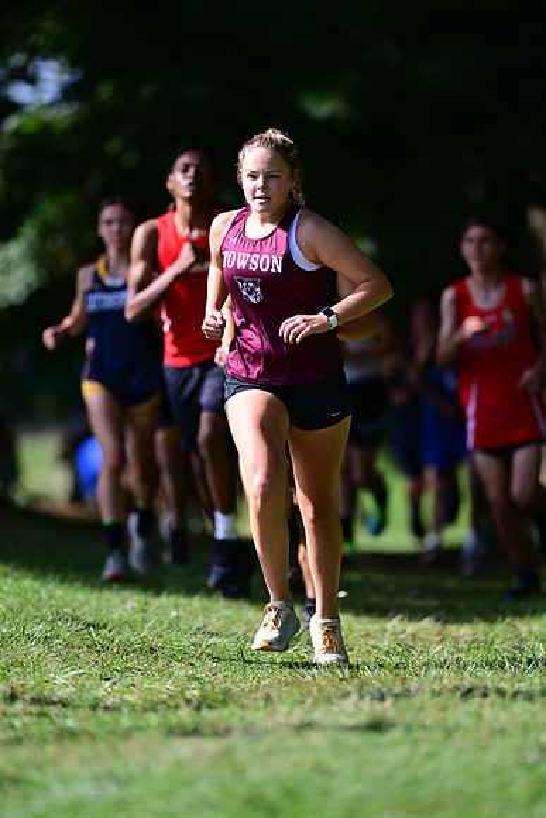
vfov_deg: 6.9
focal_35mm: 300
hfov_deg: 4.6
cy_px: 409
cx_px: 273
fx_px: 6820
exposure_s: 1/2500
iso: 250
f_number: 2.8
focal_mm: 300
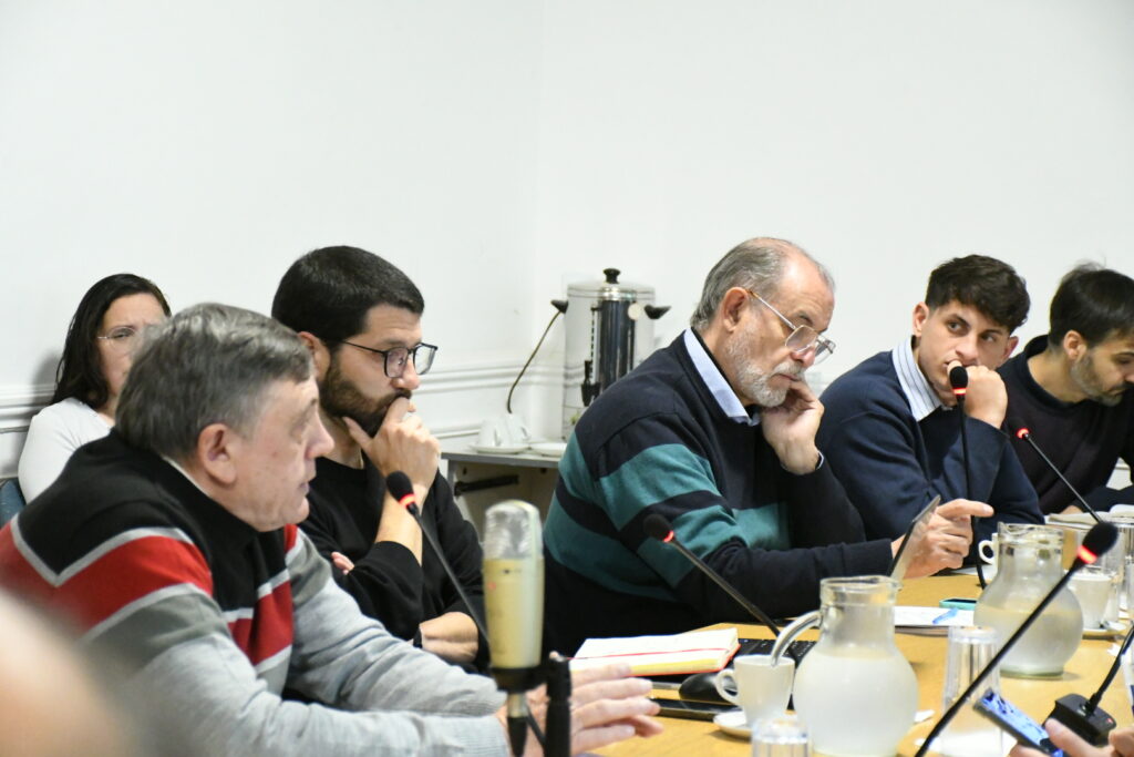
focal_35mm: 99
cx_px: 567
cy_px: 378
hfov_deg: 20.6
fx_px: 3119
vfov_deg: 13.8
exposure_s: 1/125
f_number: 5
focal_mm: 66
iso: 12800
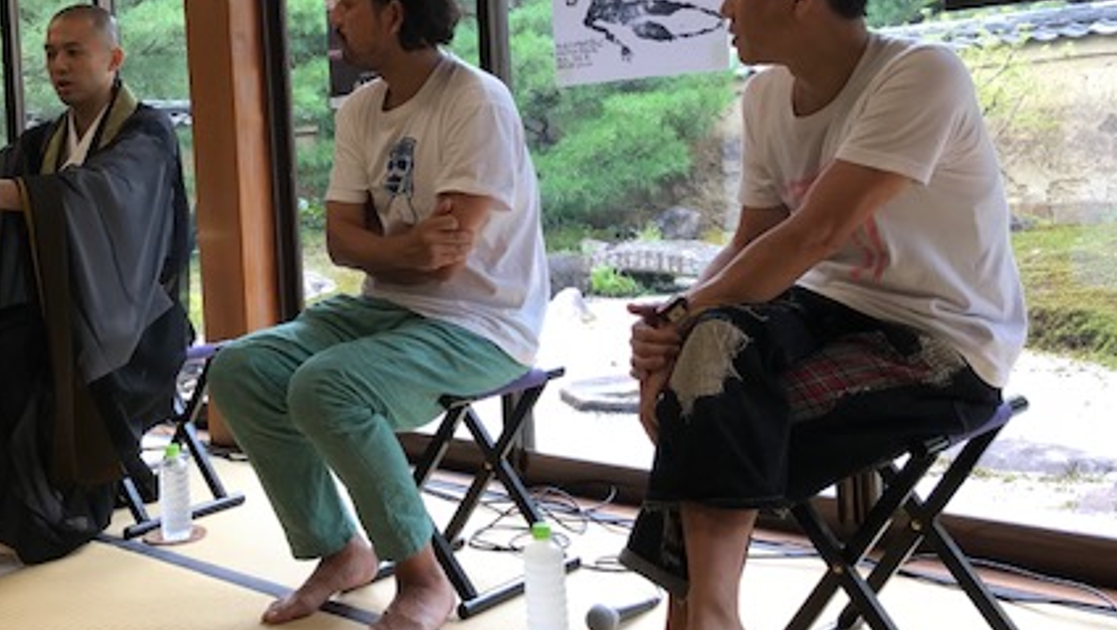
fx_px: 1363
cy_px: 161
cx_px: 382
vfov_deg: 25.7
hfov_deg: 44.0
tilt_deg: +1.3
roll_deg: +2.8
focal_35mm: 46
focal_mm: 3.99
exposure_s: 1/40
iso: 25
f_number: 1.8
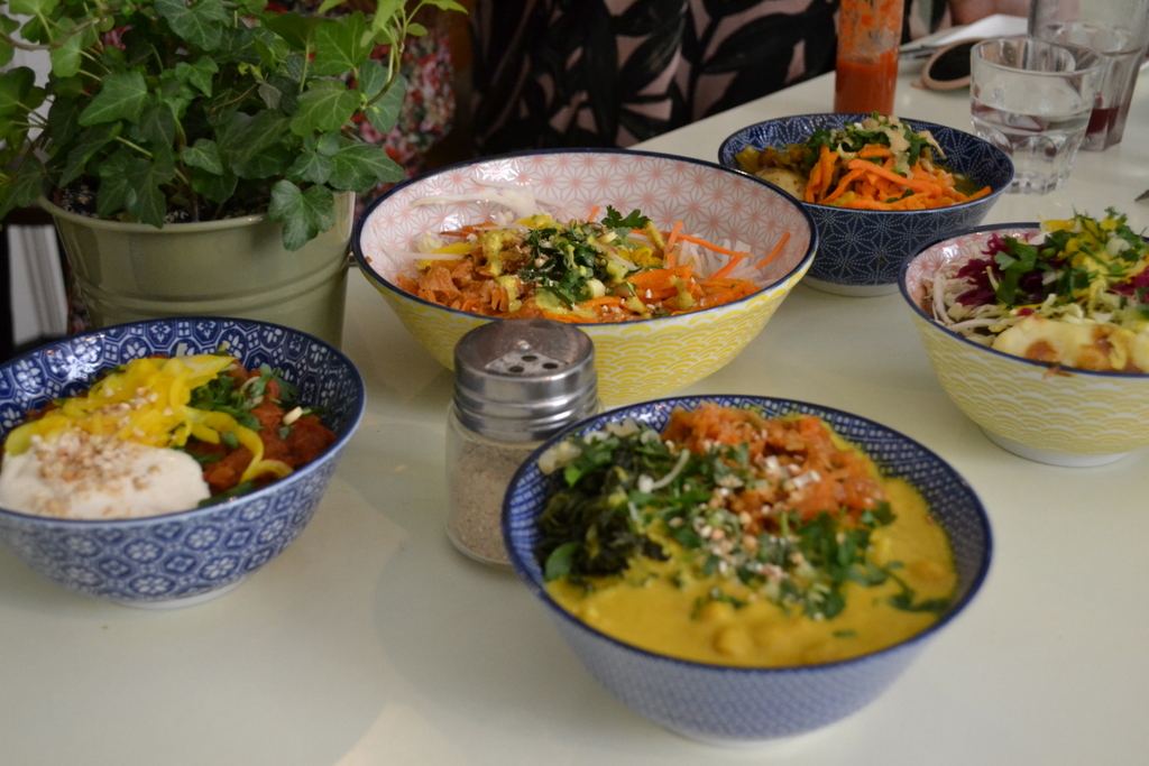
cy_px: 383
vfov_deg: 30.9
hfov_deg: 45.0
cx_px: 574
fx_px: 1388
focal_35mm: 44
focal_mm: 29
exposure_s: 1/125
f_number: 4.5
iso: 2000
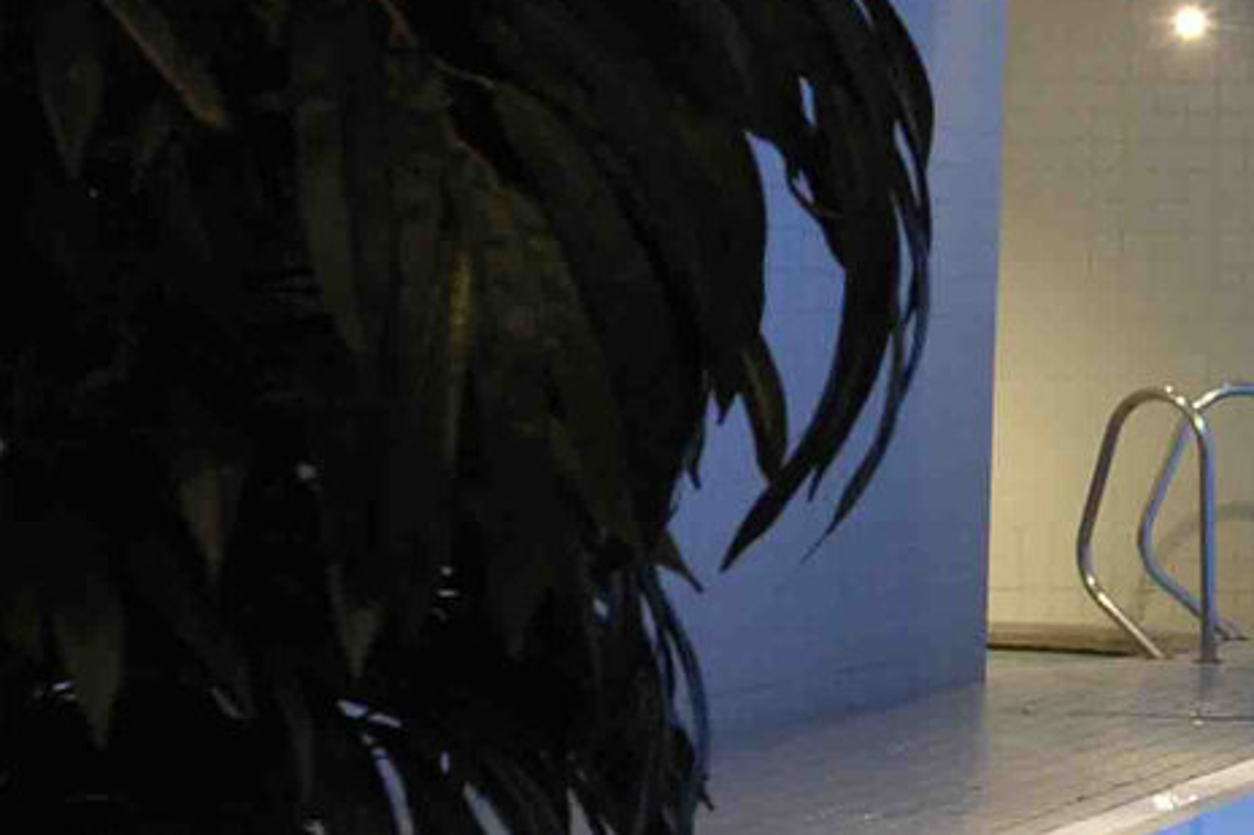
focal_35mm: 128
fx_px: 4457
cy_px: 136
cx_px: 2573
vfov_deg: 10.7
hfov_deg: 13.5
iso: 1250
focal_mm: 29
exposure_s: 1/8
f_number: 6.3
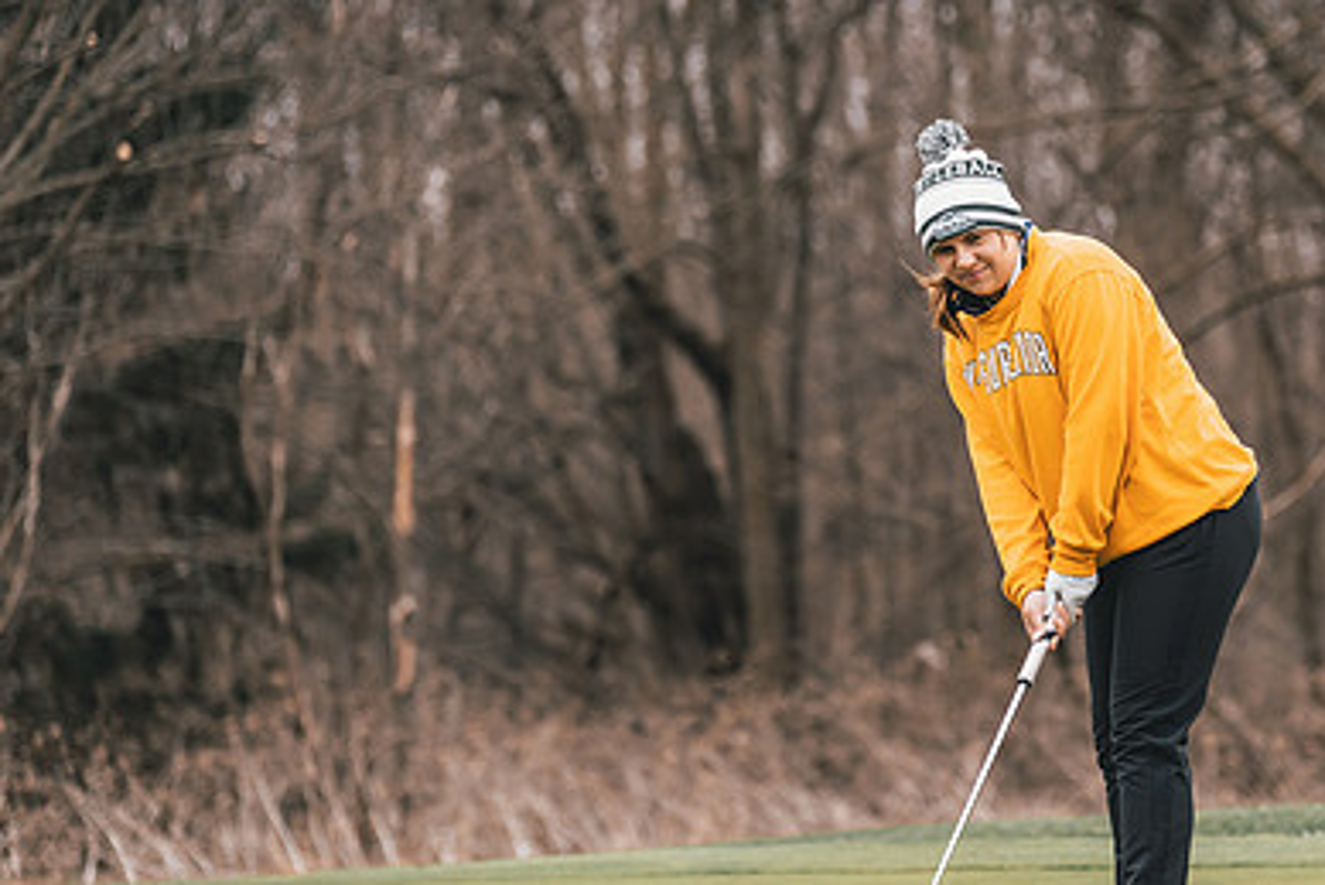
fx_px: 7253
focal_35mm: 197
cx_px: 1027
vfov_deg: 7.0
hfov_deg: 10.4
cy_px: 533
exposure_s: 1/3200
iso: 640
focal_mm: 119
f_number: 2.8
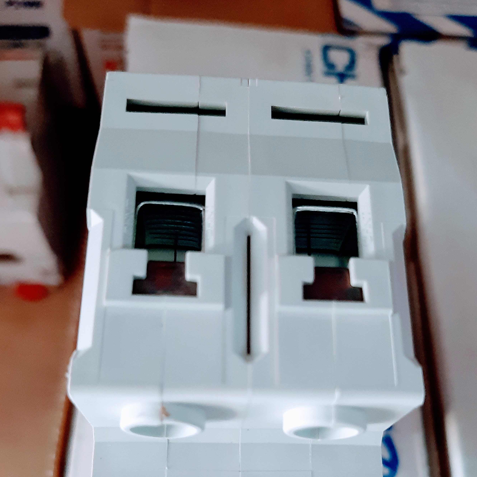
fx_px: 546
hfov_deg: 47.2
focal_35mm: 35
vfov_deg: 45.7
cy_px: 354
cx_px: 248
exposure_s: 1/25
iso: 250
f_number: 1.7
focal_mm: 3.93
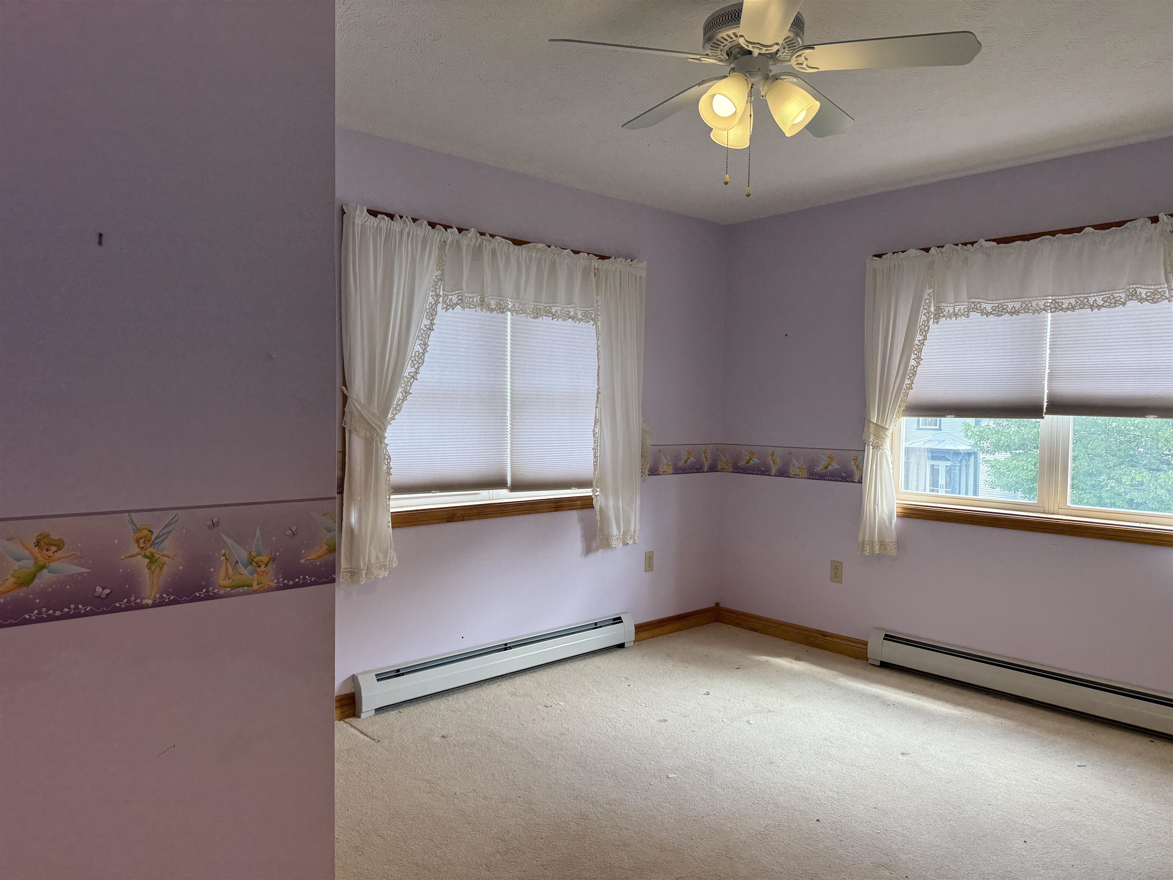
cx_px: 586
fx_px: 813
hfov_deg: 71.6
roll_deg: -1.0
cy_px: 440
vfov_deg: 56.8
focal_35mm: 24
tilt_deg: -2.6
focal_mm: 6.76
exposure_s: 1/174
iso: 100
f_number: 1.78
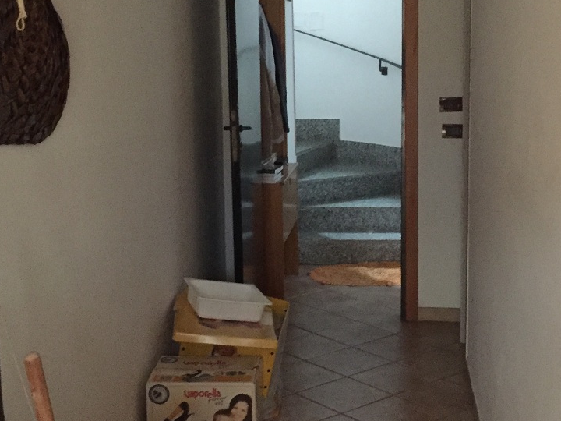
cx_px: 319
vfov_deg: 25.2
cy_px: 186
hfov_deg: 33.2
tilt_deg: -7.4
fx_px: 940
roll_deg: -0.1
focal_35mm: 58
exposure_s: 1/17
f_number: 2.2
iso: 500
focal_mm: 4.15
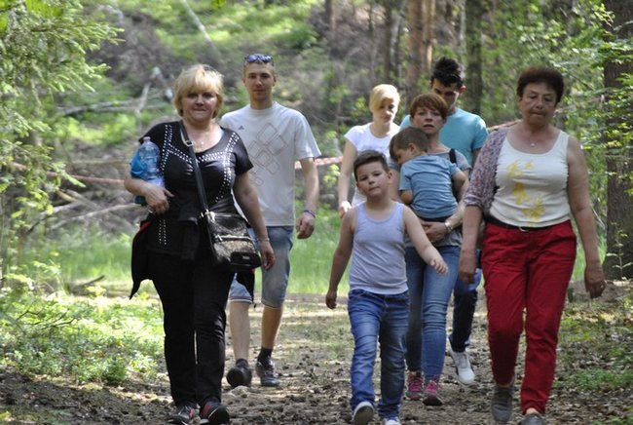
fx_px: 5285
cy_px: 212
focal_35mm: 300
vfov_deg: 4.6
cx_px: 316
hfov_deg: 6.9
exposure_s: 1/125
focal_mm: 200
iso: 800
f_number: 5.6
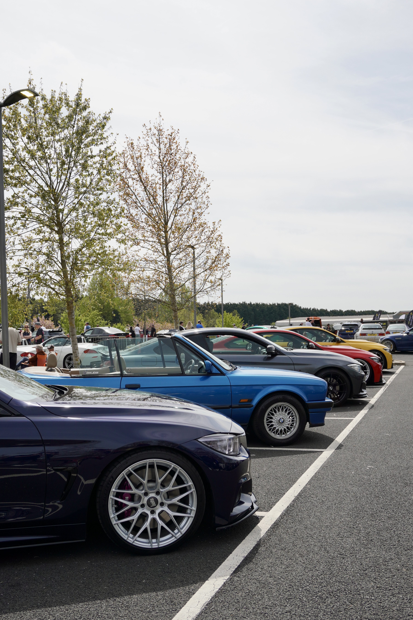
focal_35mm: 36
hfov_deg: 37.3
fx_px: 611
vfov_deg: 53.8
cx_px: 202
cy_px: 313
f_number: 5.6
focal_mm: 23
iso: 100
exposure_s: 1/640
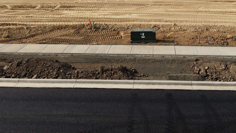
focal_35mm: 43
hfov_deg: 46.6
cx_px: 159
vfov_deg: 25.7
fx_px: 269
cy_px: -12
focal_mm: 8.67
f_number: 1.8
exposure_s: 1/100
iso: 100
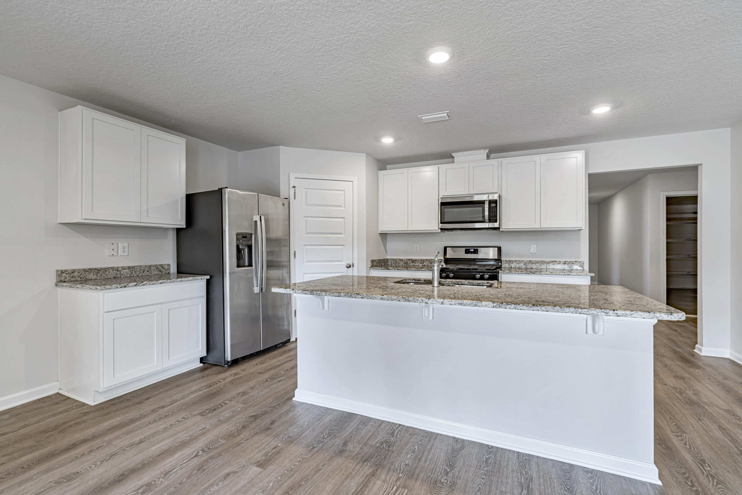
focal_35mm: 16
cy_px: 248
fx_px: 330
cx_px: 371
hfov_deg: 96.7
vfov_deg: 73.7
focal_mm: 16
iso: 100
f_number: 8
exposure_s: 1/4
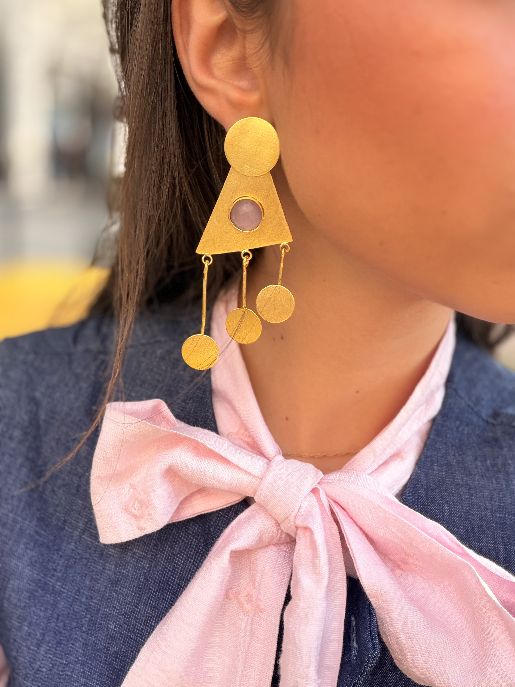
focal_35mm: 30
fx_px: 595
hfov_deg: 46.8
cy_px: 344
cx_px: 258
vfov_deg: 60.0
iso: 64
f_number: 1.9
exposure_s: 1/121
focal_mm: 2.71
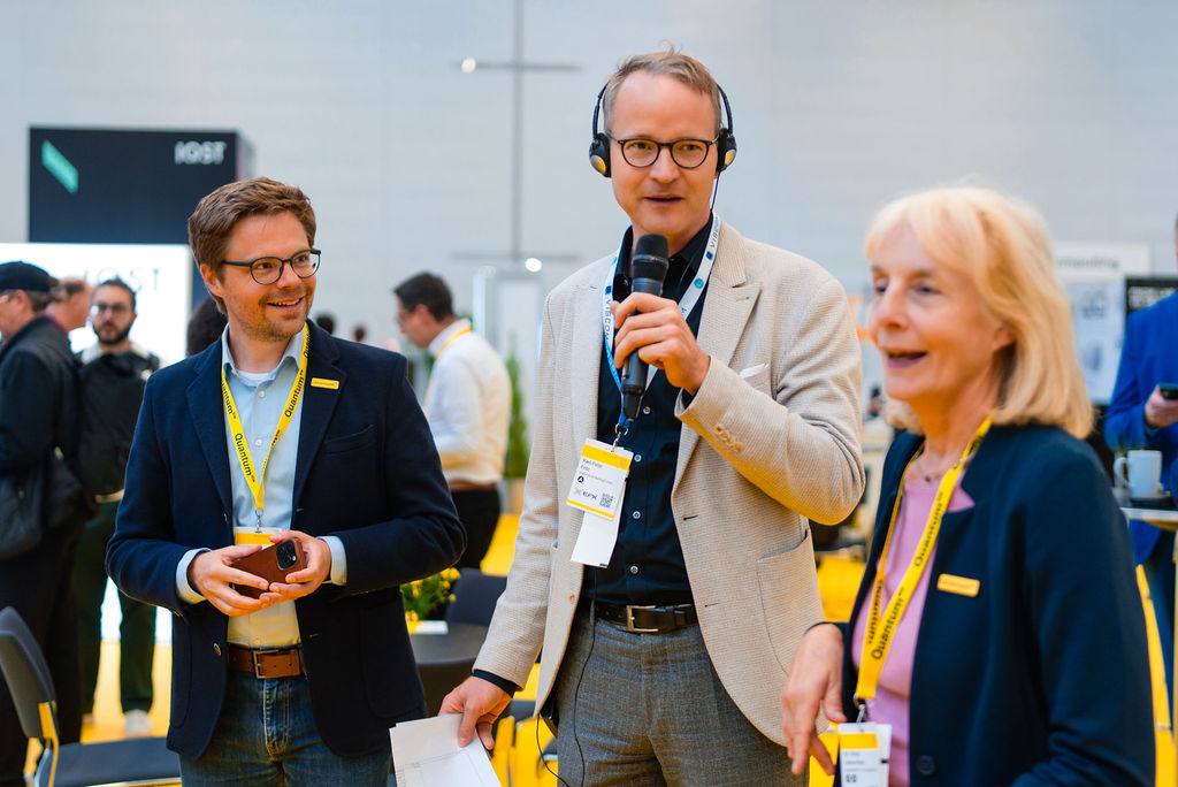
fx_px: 1702
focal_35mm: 52
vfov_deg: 26.0
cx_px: 589
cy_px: 394
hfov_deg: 38.2
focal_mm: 35
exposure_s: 1/160
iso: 320
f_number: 1.4
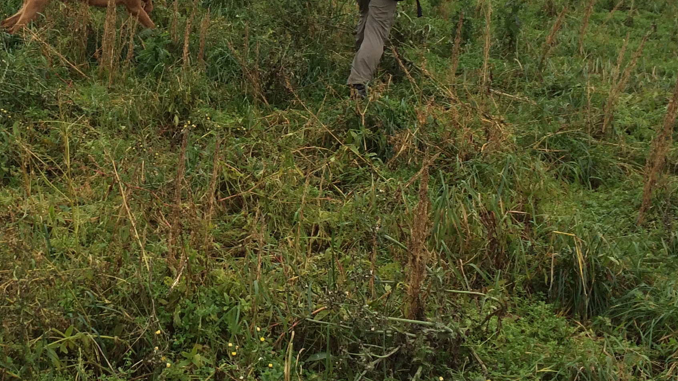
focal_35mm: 61
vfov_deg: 19.5
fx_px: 1097
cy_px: 76
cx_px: 147
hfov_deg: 33.5
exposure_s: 1/578
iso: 32
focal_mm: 4.15
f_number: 2.2
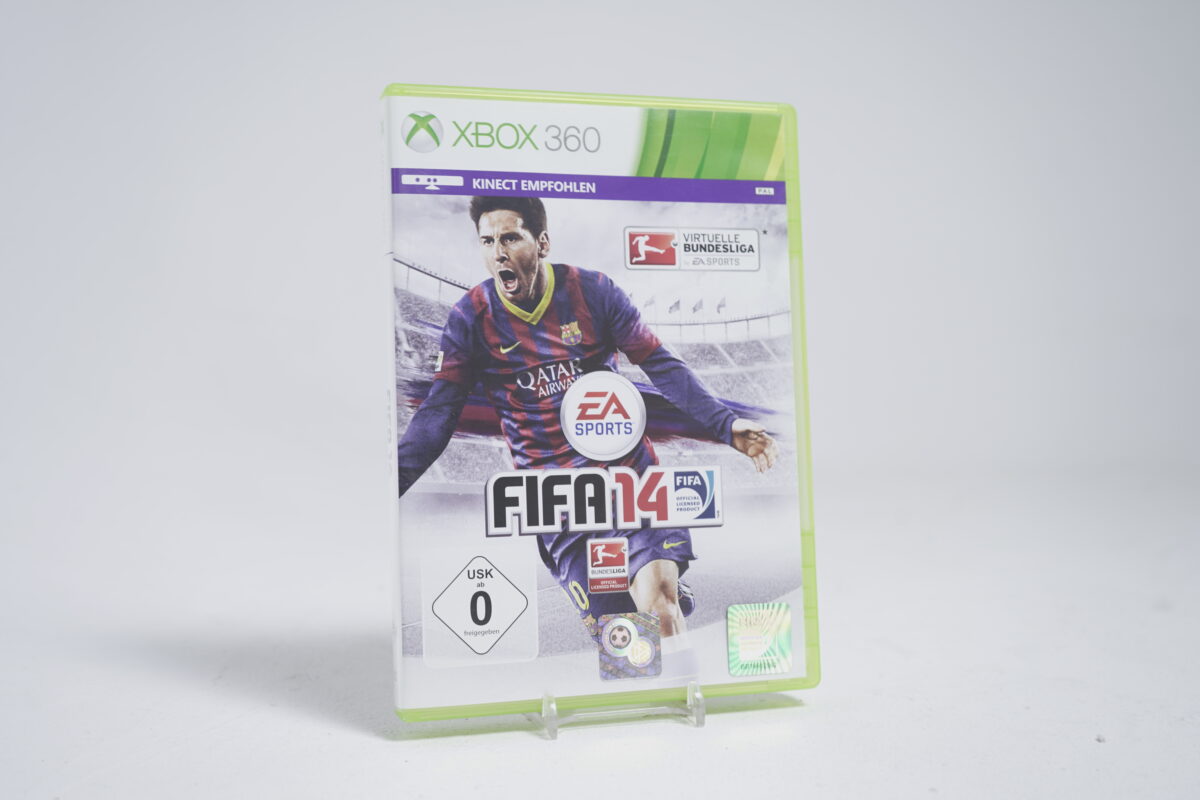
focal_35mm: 39
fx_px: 1300
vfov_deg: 34.2
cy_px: 400
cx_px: 600
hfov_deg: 49.6
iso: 100
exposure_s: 1/5
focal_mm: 39
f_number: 5.6
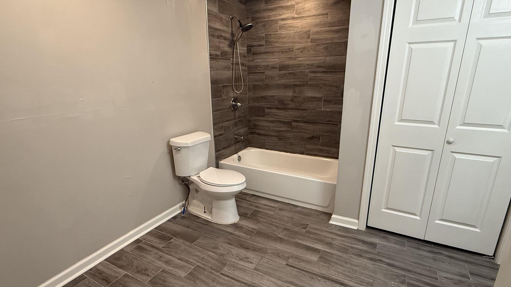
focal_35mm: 19
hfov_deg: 89.6
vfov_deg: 58.3
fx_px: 257
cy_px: 148
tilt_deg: -16.0
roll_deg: +0.7
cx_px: 259
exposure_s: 1/120
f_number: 2.2
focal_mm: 2.22
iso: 250
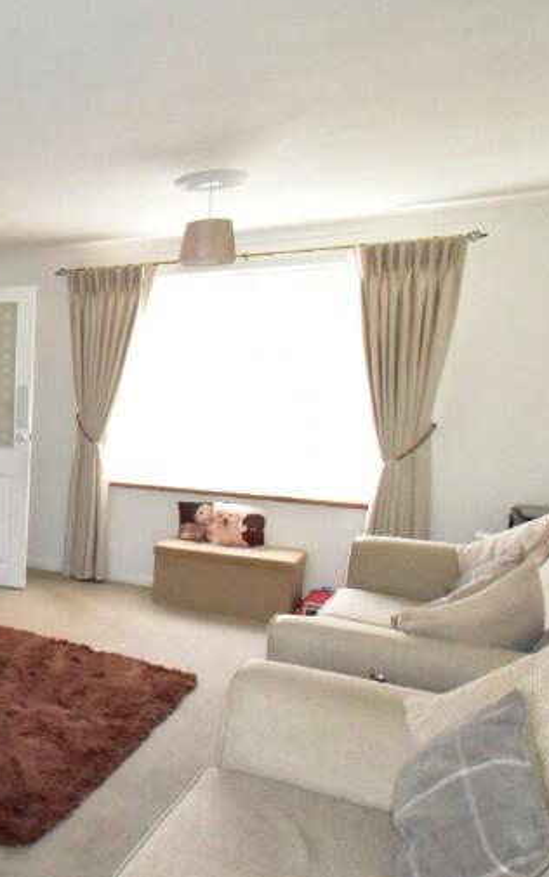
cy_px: 496
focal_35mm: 31
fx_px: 741
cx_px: -167
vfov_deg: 61.0
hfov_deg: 31.3
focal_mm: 10
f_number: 16
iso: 12800
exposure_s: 1/200
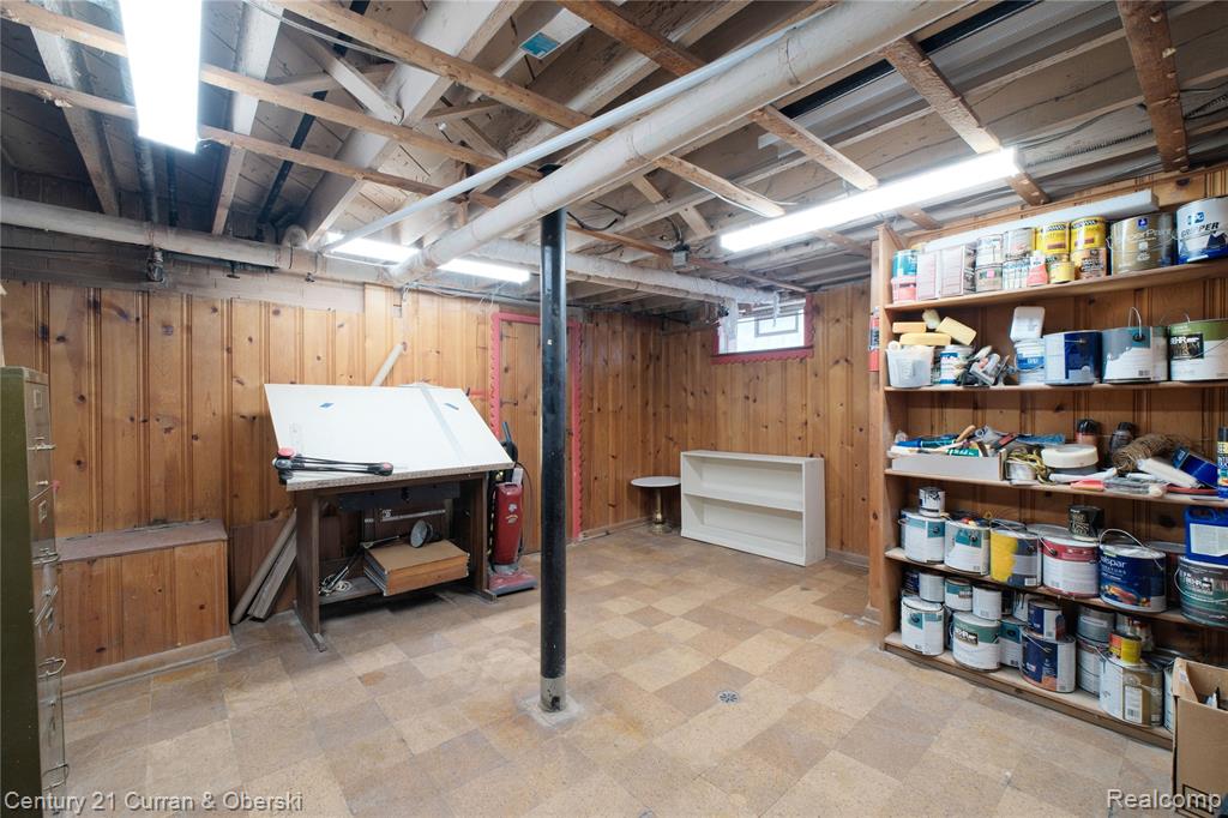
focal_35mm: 15
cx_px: 614
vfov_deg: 77.3
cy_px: 409
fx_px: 511
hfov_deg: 100.4
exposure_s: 1/2
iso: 1000
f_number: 6.4
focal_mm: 10
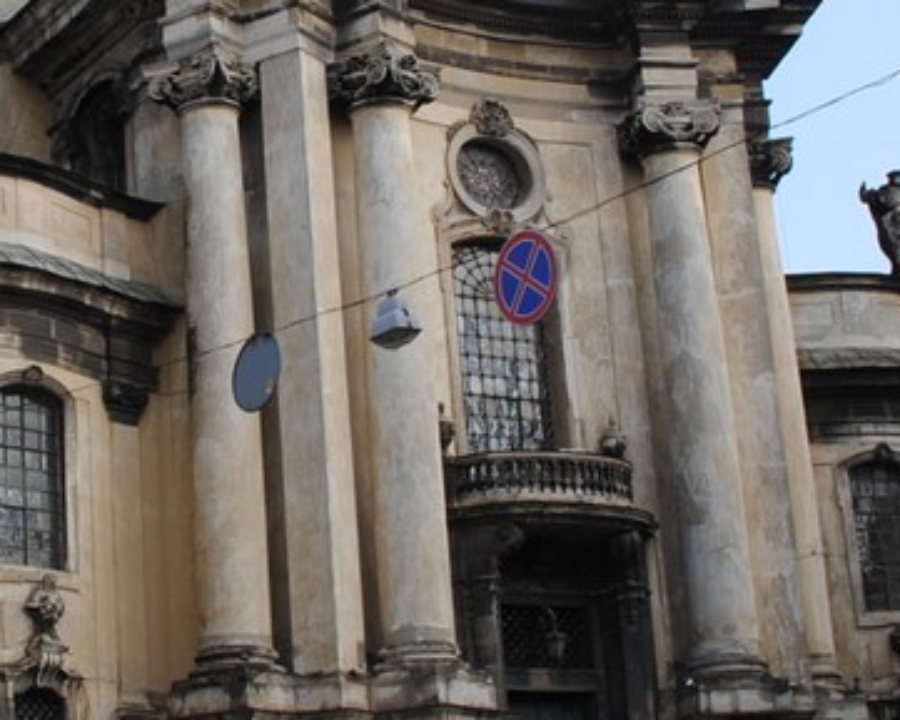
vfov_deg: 18.2
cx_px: 89
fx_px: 2238
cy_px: 219
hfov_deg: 22.2
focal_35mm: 84
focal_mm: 18
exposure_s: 1/200
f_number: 7.1
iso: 100
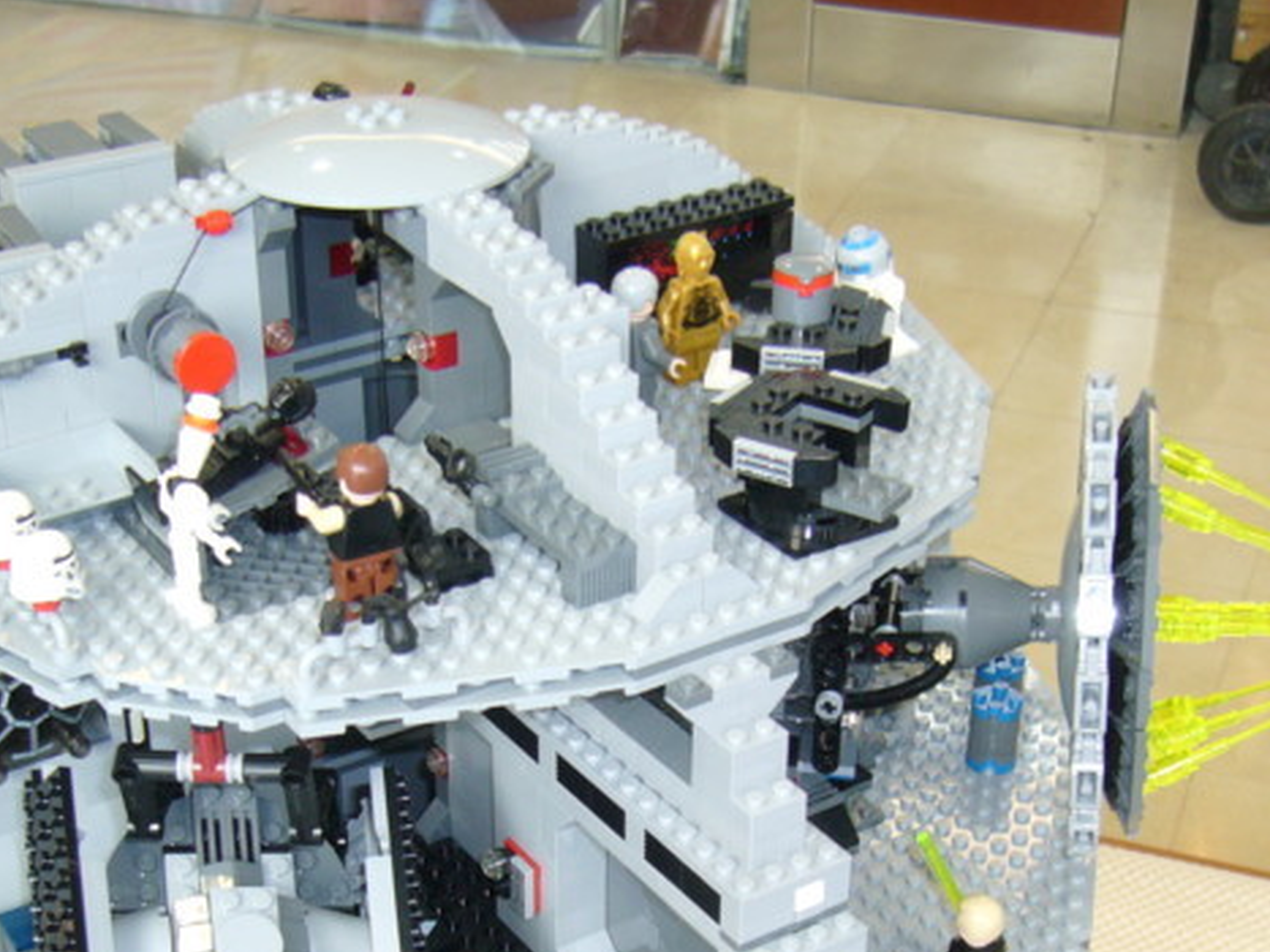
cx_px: 533
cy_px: 764
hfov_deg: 32.1
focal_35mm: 60
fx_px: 2201
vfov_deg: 24.0
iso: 100
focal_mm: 5.8
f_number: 2.8
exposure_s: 1/13
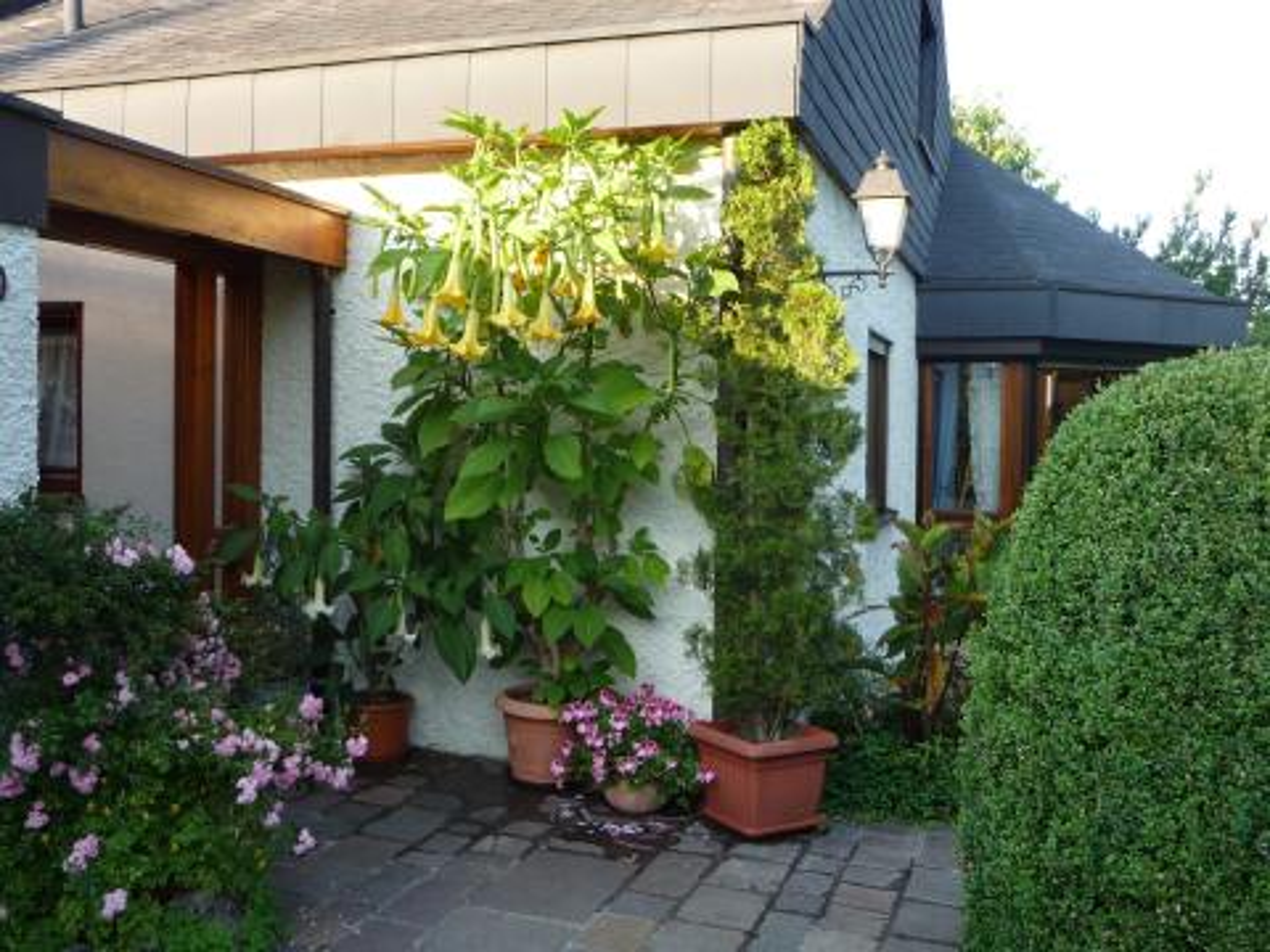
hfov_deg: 52.6
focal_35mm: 35
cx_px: 635
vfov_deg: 40.7
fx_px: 1284
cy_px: 476
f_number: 3.3
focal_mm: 4.7
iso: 100
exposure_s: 1/100
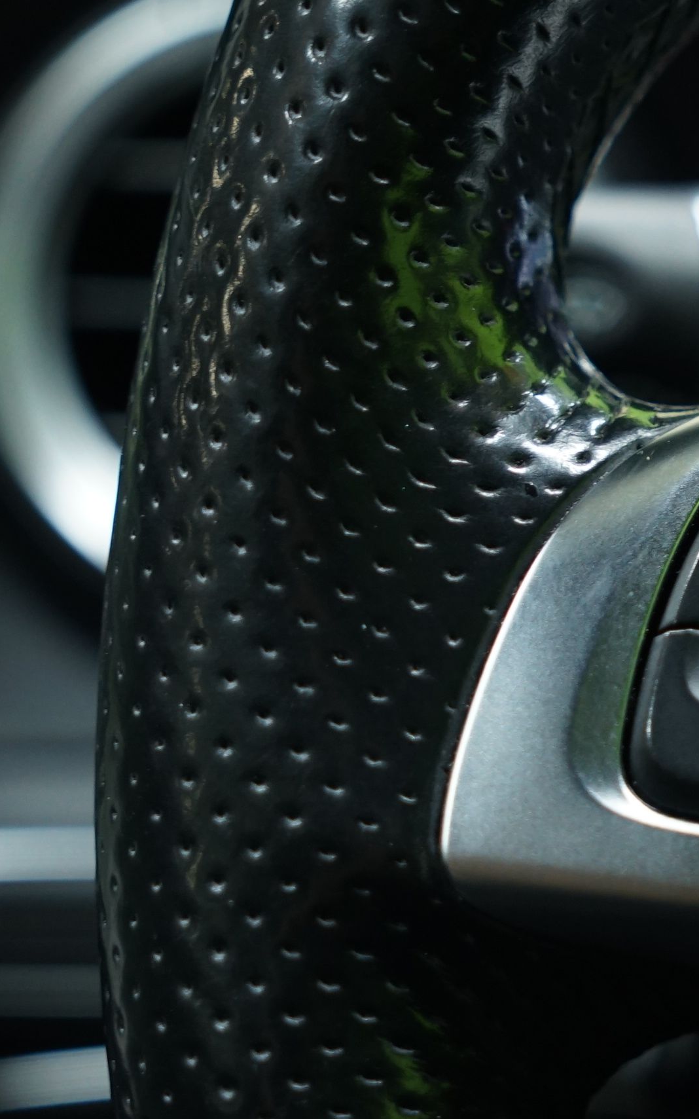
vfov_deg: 18.1
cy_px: 596
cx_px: 952
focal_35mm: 115
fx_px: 3505
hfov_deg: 11.1
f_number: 5
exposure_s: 1/20
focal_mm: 49
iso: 1000
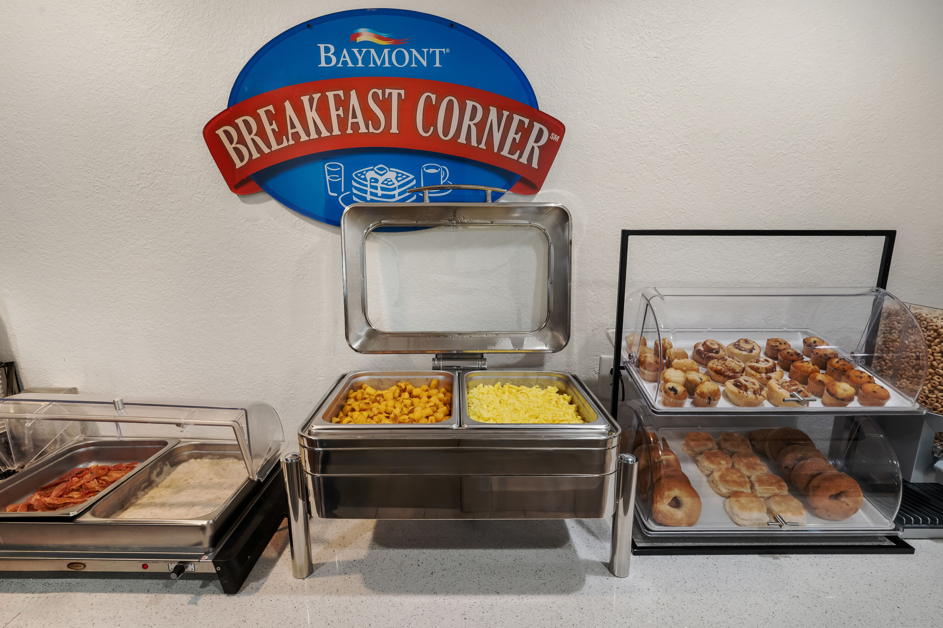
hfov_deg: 93.3
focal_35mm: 17
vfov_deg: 70.4
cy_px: 314
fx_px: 445
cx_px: 472
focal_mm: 17
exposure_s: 1/6
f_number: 8
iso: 400
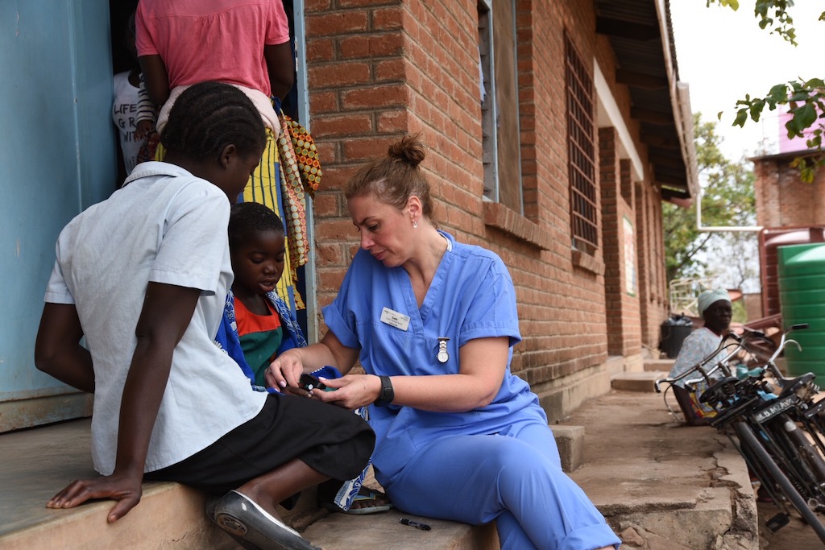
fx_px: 1192
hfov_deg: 38.2
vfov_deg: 26.0
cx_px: 412
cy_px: 275
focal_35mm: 52
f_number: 7.1
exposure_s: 1/200
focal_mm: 52
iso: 160
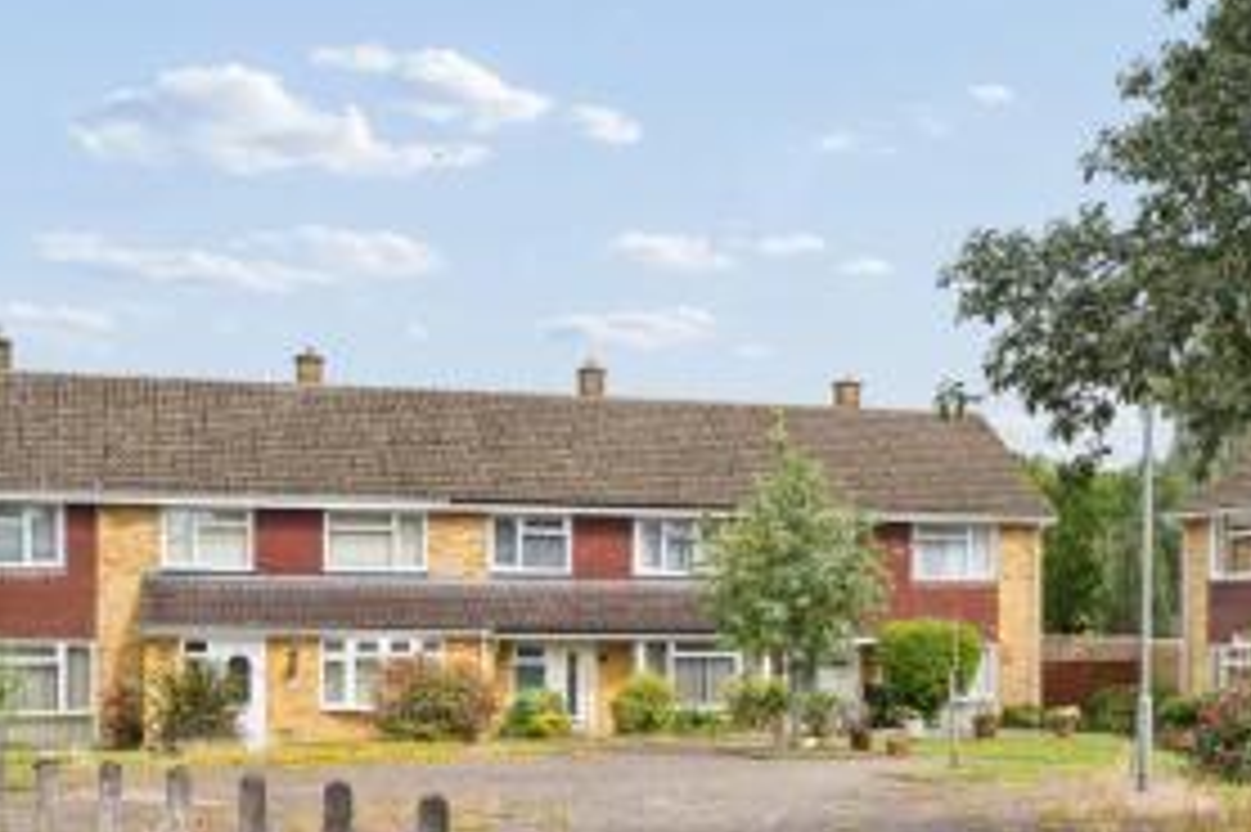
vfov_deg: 22.4
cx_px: 922
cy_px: 614
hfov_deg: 32.8
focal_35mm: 60
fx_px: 2084
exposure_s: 1/640
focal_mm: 35
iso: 320
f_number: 6.3
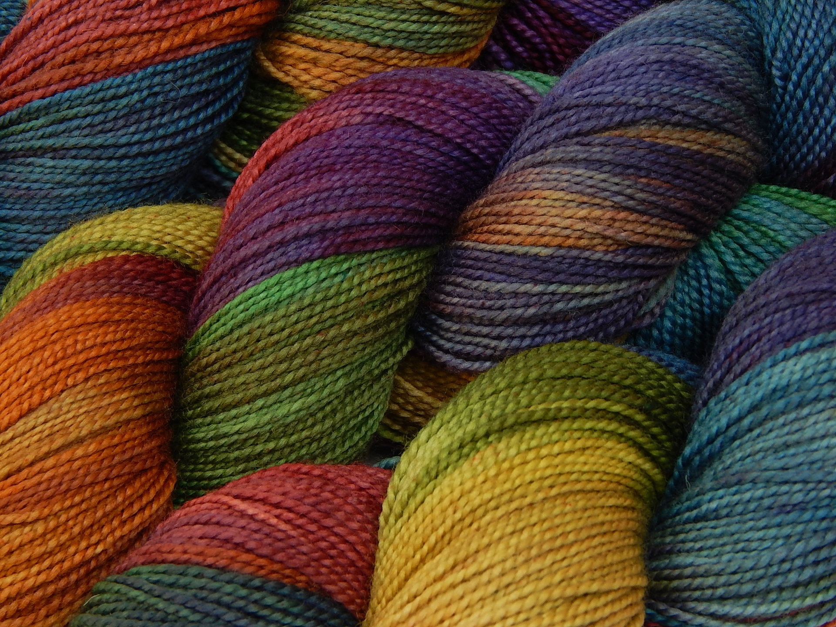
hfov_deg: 18.7
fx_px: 2536
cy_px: 314
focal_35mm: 105
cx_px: 418
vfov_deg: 14.1
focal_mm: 18.7
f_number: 4.5
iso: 125
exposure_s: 1/13
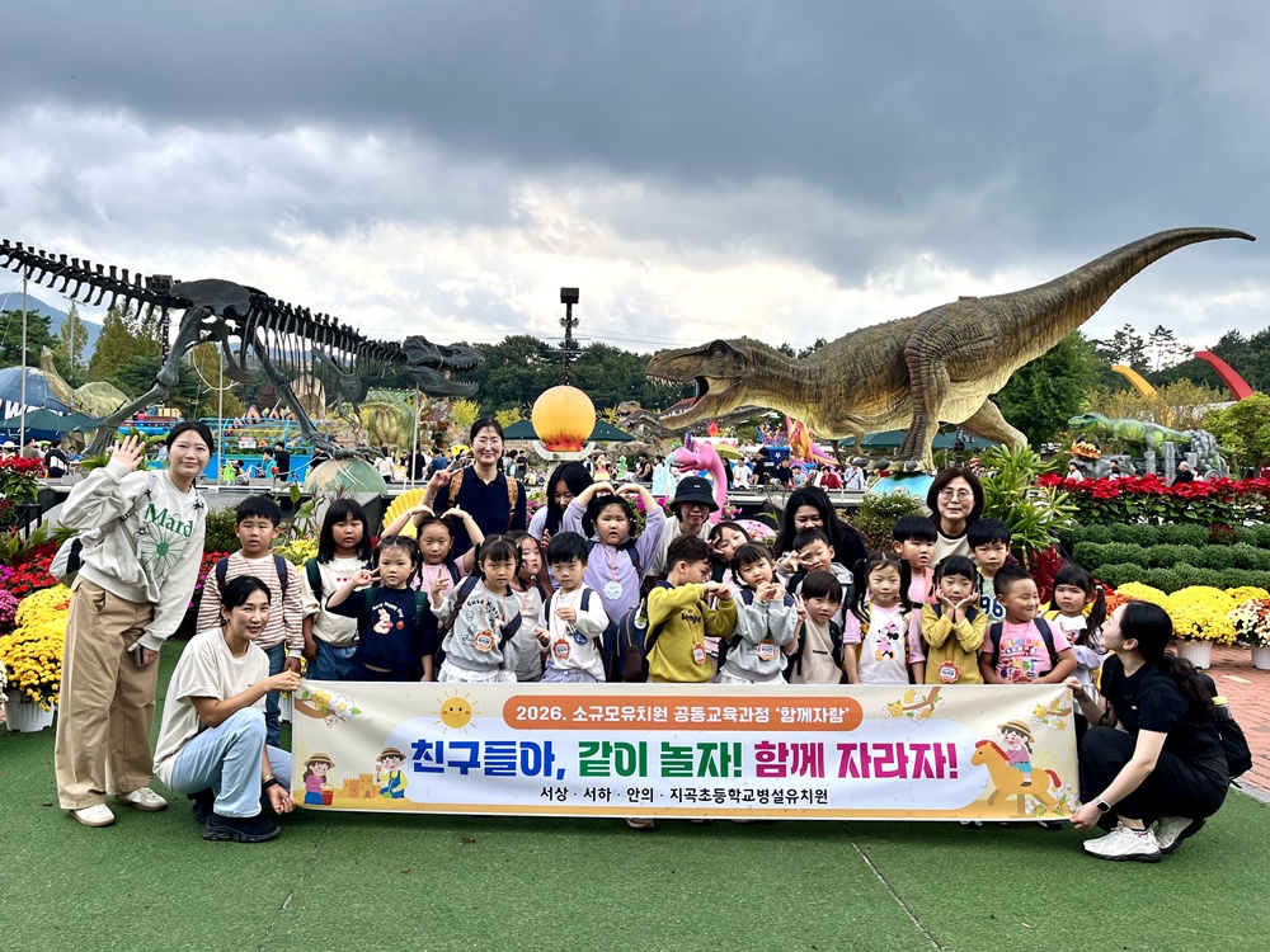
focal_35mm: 26
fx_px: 954
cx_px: 635
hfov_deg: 67.3
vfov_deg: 53.1
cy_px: 476
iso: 50
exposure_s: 1/967
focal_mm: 5.1
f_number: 1.6
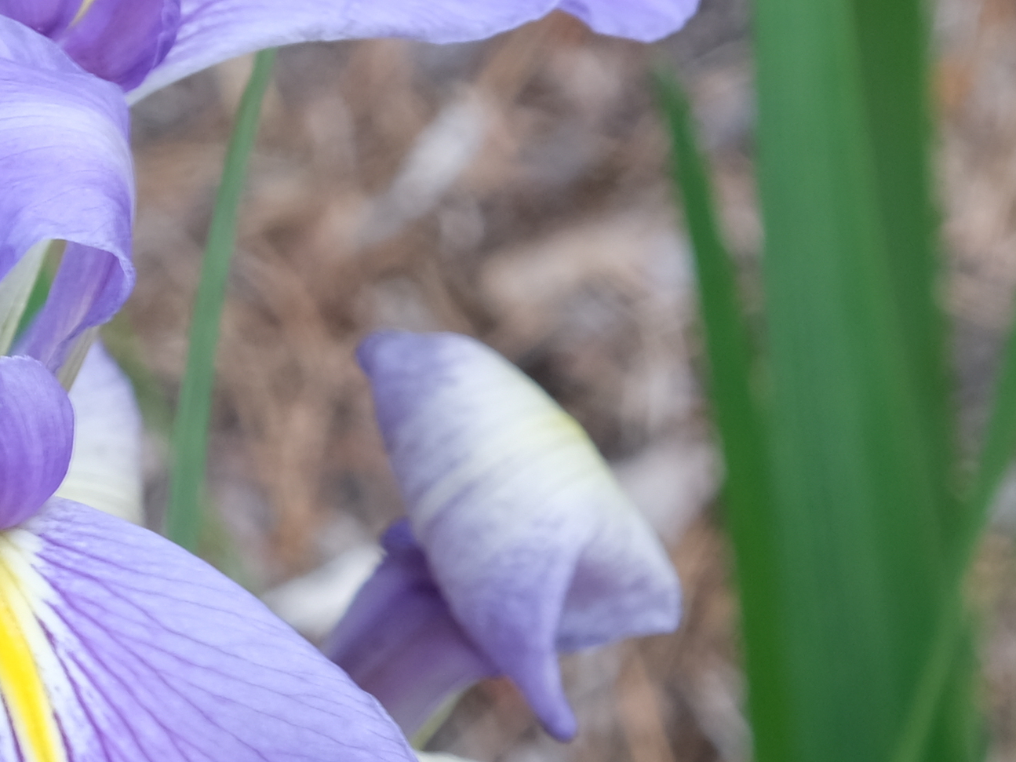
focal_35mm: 227
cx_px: 204
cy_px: 647
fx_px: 6662
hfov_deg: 8.7
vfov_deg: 6.5
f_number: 8
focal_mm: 32.9
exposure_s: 1/50
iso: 250
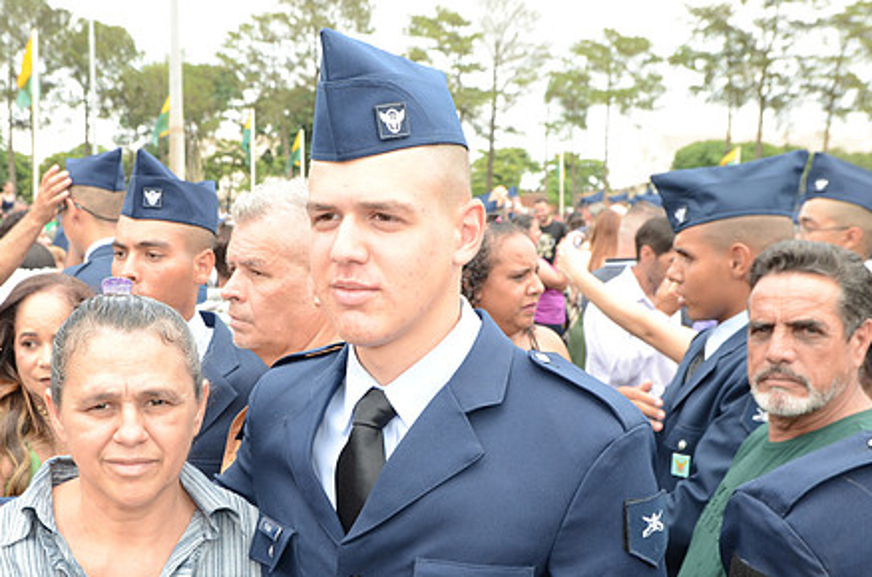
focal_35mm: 50
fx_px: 1200
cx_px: 338
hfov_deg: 39.7
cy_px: 378
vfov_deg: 26.9
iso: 320
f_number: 6.3
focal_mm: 25
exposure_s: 1/250
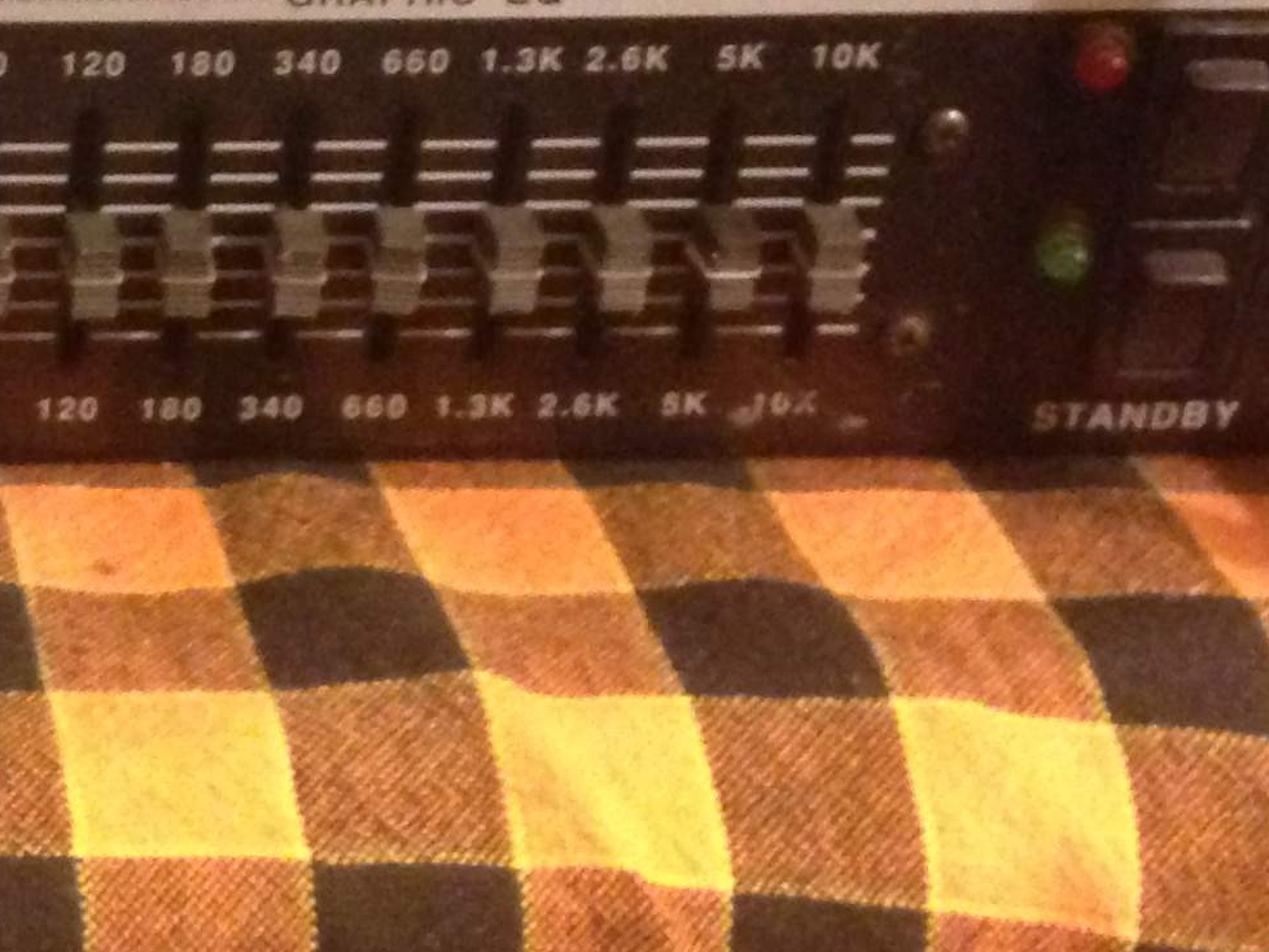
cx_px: -410
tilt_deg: -26.3
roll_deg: -1.3
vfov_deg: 13.5
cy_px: 489
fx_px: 4032
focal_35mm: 110
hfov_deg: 16.8
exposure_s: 1/15
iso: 640
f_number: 2.4
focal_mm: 4.12
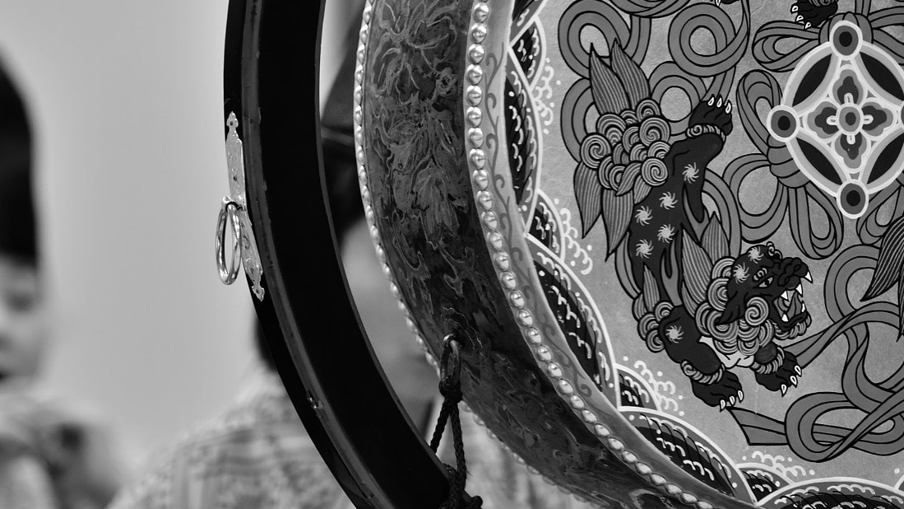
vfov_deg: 5.9
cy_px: 284
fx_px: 4938
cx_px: 326
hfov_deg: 10.5
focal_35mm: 206
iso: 1400
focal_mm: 135
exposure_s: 1/160
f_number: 2.8
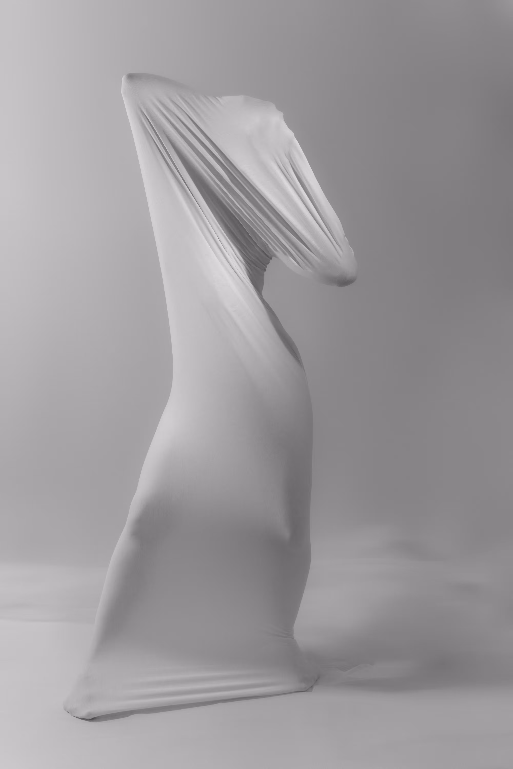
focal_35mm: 38
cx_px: 256
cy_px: 384
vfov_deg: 50.7
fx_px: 812
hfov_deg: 35.1
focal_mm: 38
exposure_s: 1/125
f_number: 2.8
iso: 250
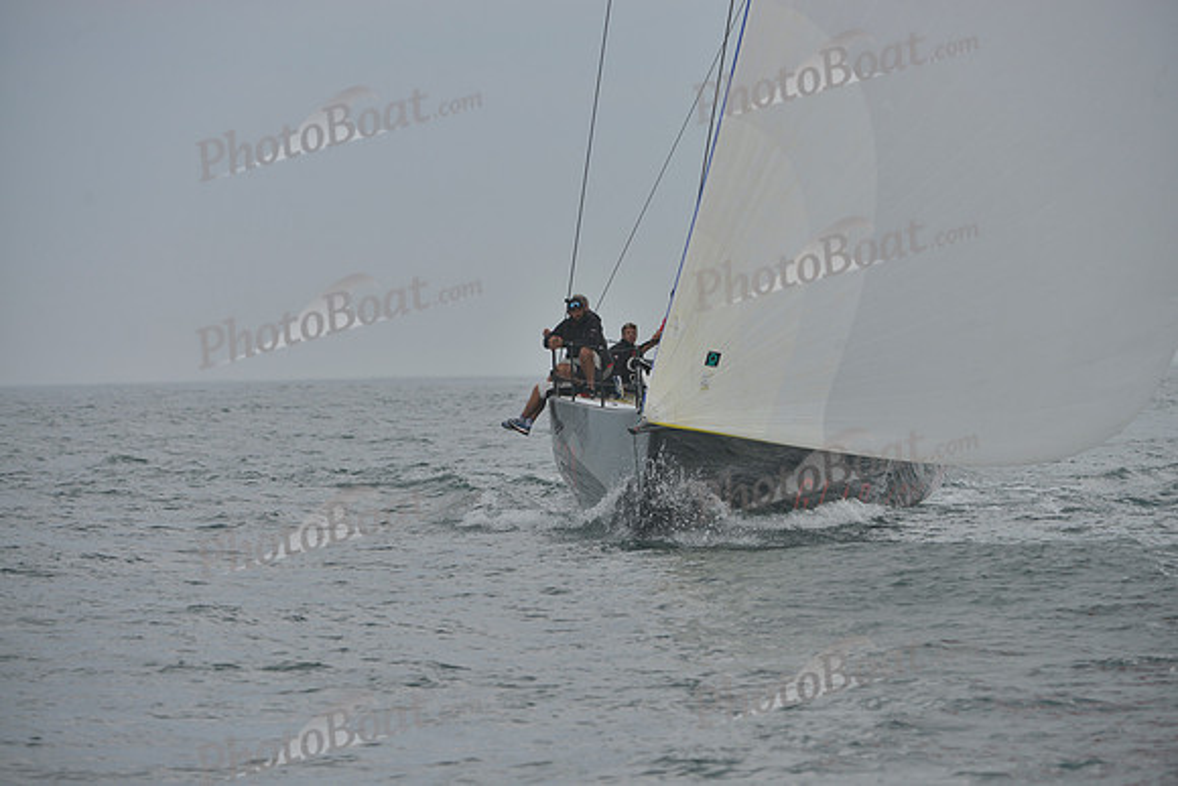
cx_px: 589
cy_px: 393
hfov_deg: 8.2
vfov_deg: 5.5
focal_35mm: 250
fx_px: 8182
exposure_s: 1/800
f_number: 6.3
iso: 280
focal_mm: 250
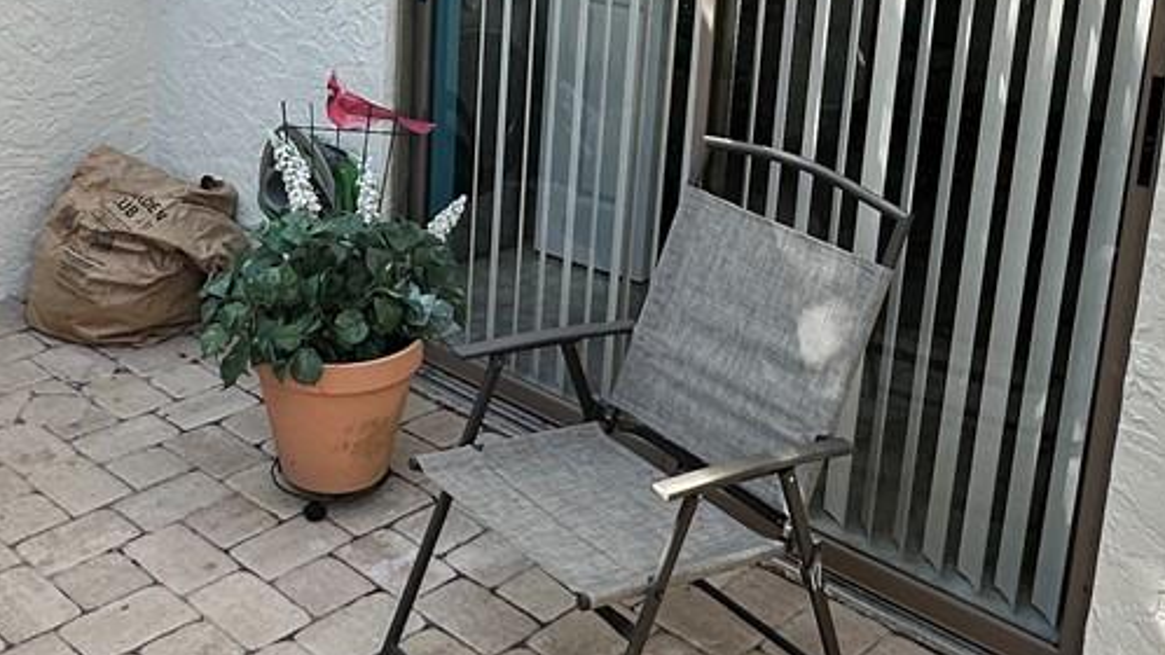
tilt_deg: -13.3
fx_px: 1514
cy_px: 61
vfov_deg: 23.7
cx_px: 484
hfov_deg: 42.0
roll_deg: -2.9
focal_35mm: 49
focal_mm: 2.22
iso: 40
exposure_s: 1/322
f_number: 2.2
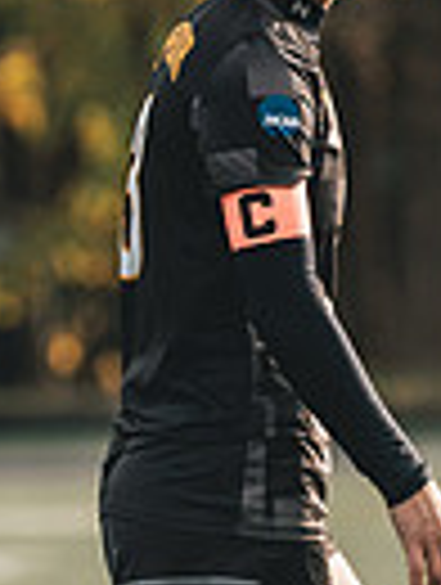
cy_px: 412
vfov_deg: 1.1
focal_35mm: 1791
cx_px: 261
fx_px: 30323
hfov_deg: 0.8
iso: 800
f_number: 6.3
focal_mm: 400
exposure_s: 1/1250
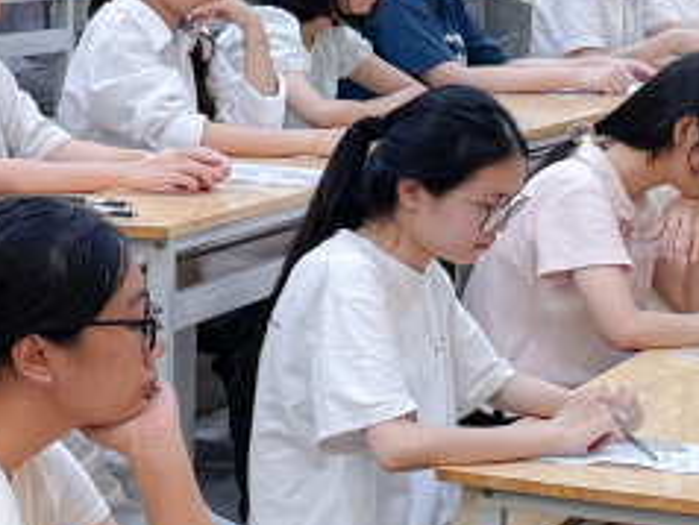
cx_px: -987
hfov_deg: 12.6
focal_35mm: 121
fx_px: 2446
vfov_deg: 12.2
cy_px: 82
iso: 125
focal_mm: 6.76
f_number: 1.8
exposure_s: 1/100
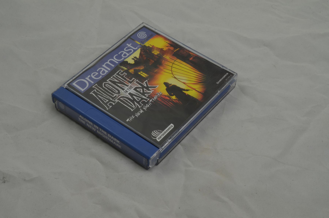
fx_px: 547
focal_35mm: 60
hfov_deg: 33.5
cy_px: 109
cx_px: 164
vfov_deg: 22.5
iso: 100
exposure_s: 1/3
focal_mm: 40
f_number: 20
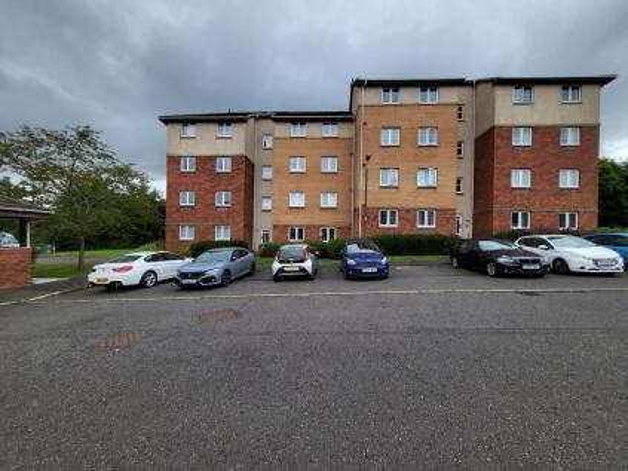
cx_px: 314
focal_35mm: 13
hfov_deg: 106.2
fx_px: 236
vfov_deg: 89.9
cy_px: 236
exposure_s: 1/244
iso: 32
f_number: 2.2
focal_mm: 1.74
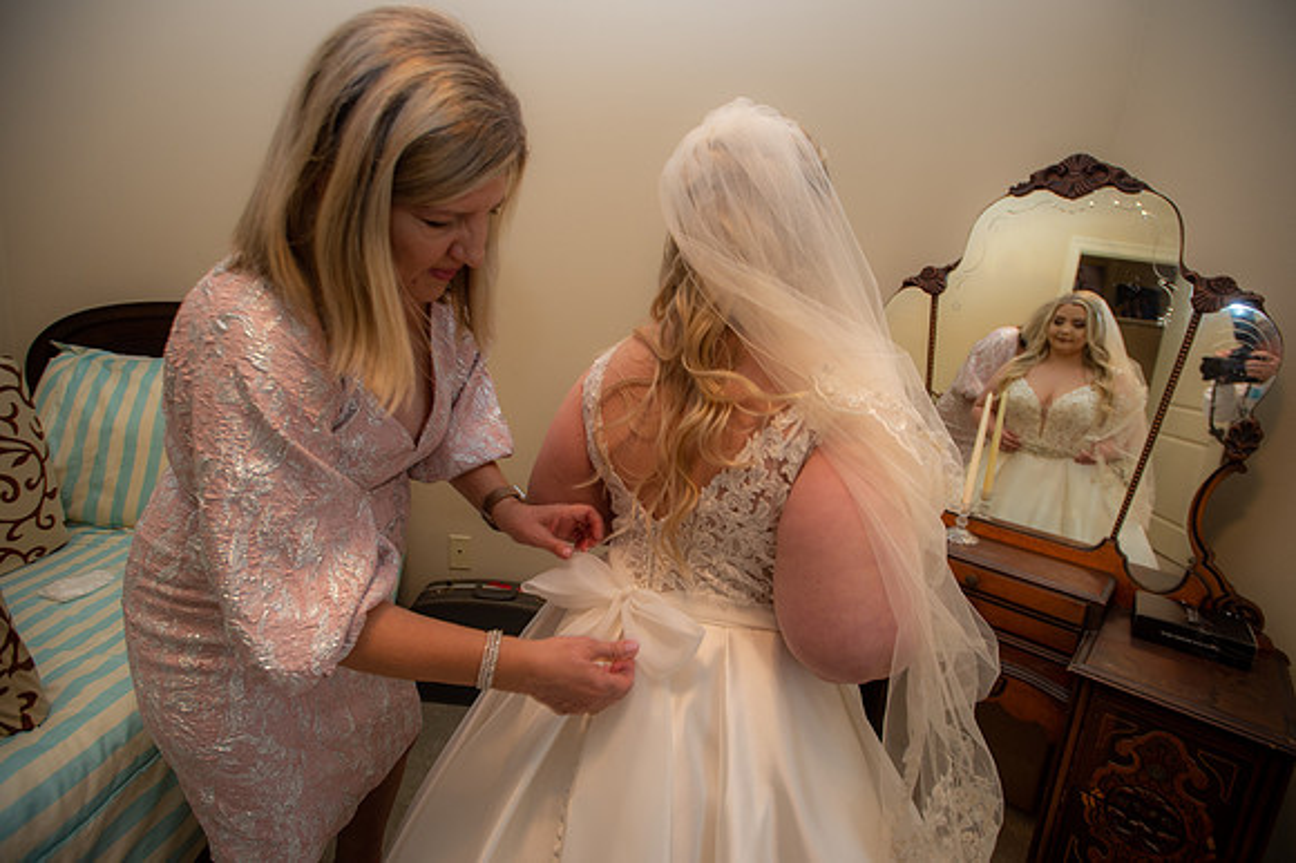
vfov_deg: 70.4
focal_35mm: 17
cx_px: 648
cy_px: 432
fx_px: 612
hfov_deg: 93.3
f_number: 4
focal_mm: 17
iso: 640
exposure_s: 1/60
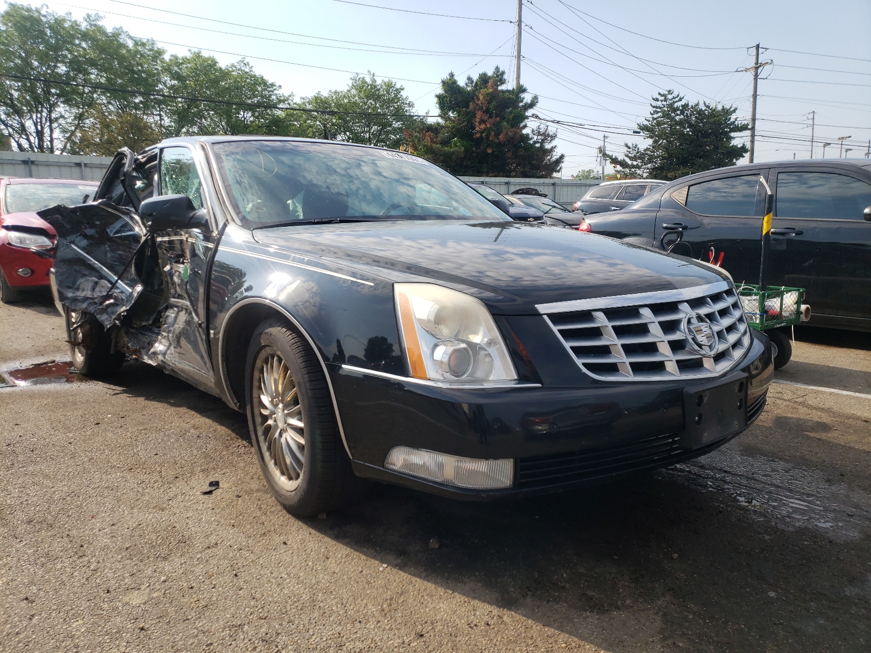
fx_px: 654
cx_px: 436
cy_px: 326
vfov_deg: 53.1
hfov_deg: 67.3
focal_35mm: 26
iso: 50
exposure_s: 1/2500
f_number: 1.5
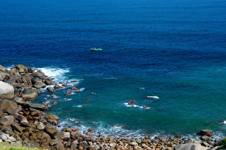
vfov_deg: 19.7
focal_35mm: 69
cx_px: 113
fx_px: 433
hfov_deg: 29.3
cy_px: 75
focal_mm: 46
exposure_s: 1/40
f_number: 10
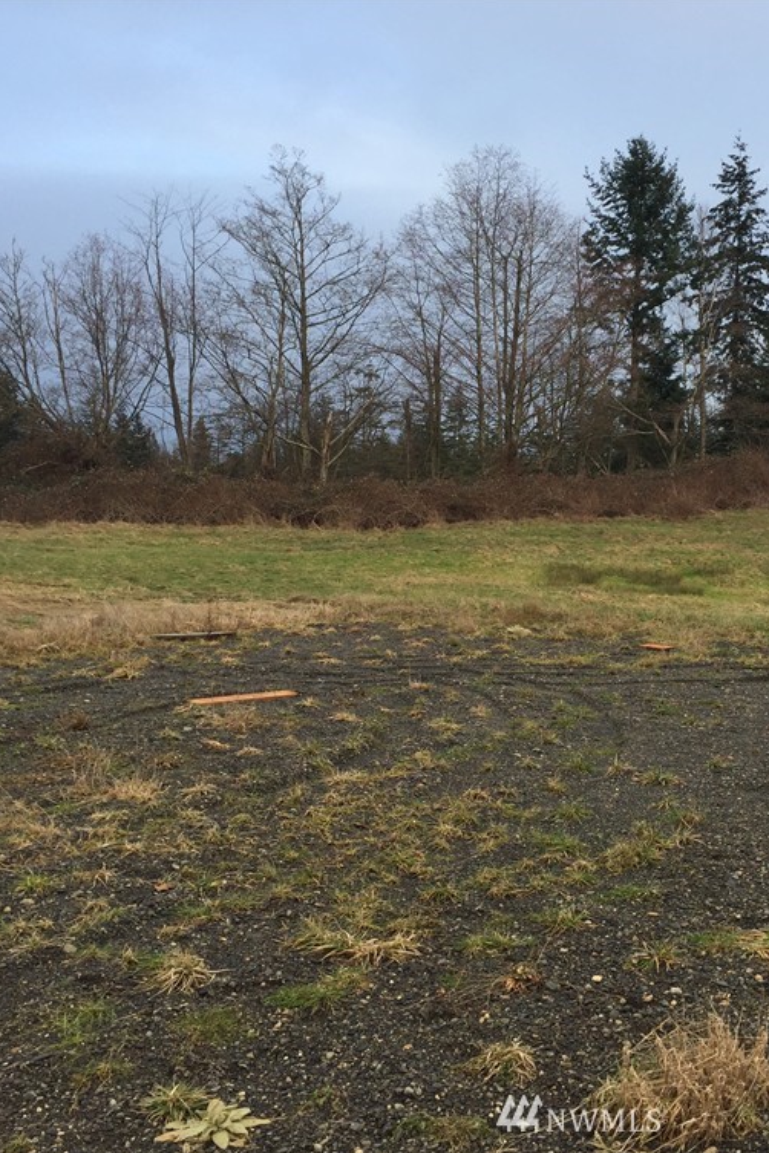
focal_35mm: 41
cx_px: 582
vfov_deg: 47.4
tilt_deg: -1.5
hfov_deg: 32.0
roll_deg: -2.1
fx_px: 1314
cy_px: 583
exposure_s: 1/210
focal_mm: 4.15
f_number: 2.2
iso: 32
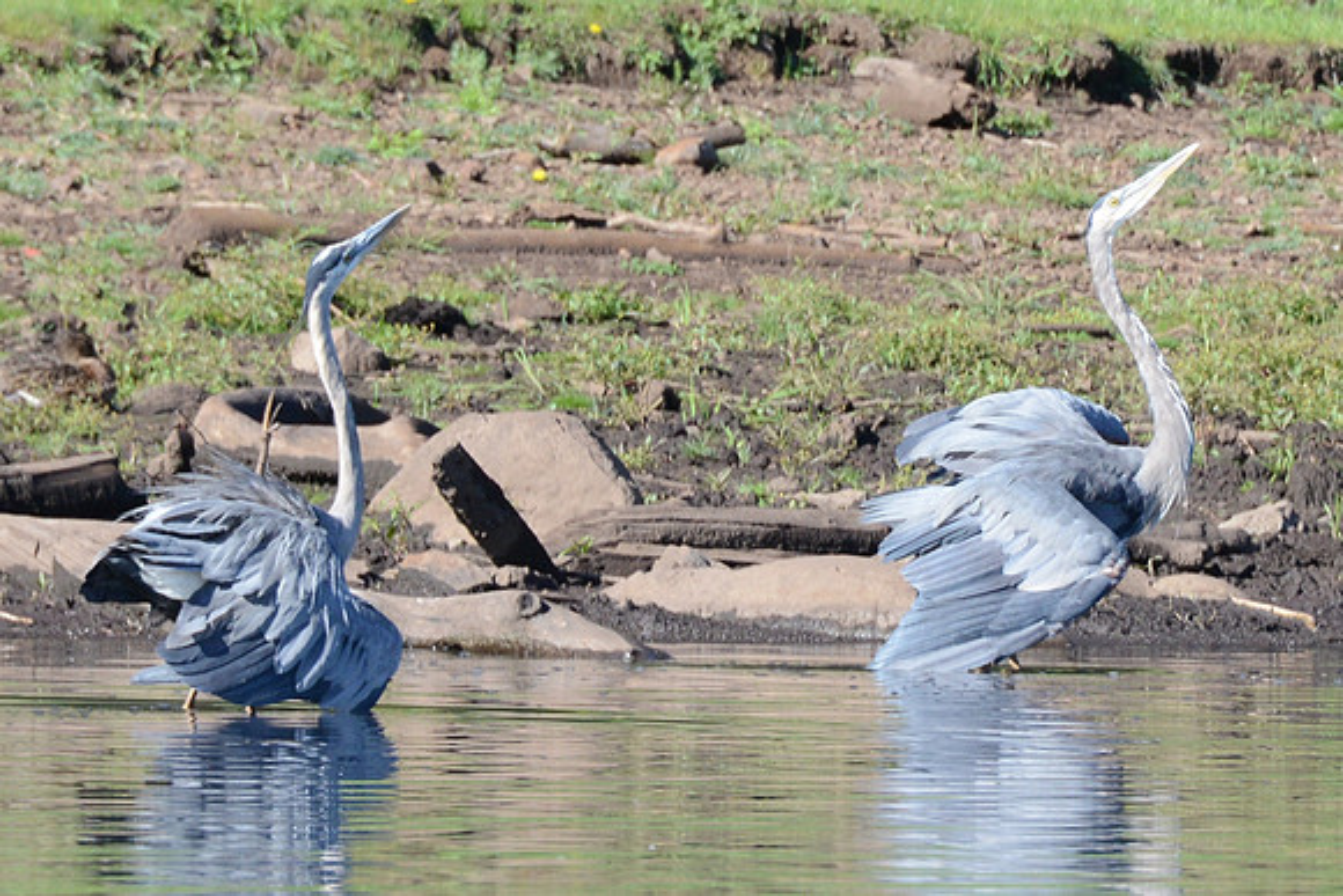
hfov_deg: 6.9
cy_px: 448
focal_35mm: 300
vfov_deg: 4.6
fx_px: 11194
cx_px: 672
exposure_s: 1/500
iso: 800
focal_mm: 300
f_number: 11
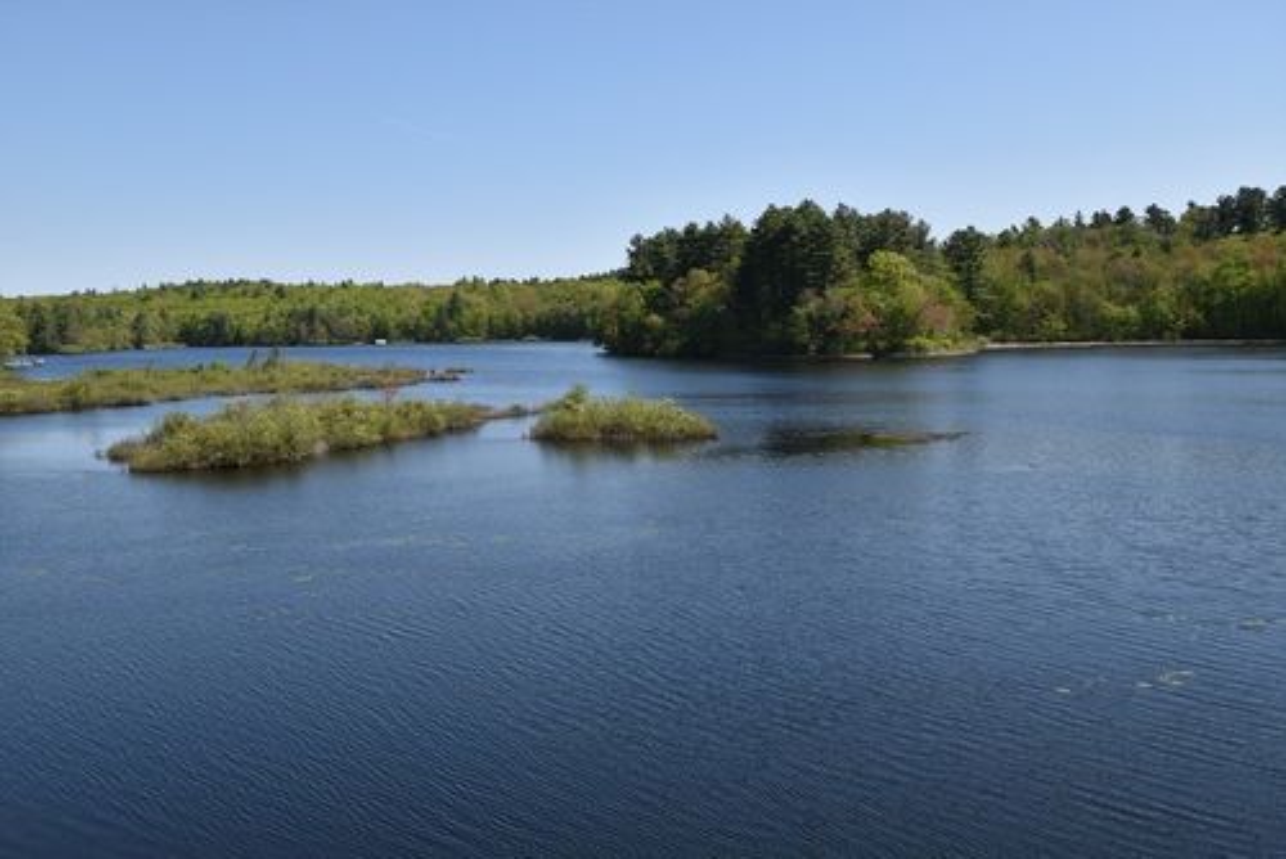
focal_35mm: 36
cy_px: 430
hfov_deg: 53.1
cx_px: 643
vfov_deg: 36.9
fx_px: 1287
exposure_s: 1/320
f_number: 9
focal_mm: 24
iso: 200
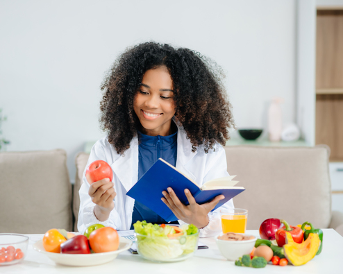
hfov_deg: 19.8
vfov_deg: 15.9
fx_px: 984
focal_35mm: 97
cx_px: 153
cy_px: 136
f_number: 2.8
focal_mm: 85
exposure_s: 1/200
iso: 320
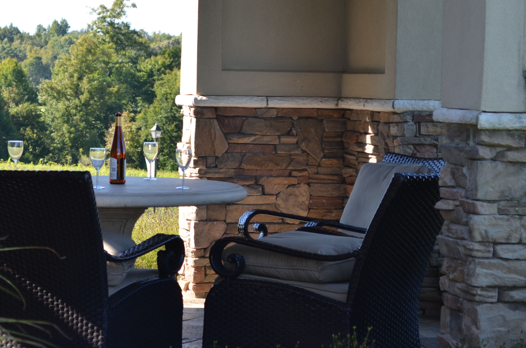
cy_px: 113
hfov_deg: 16.8
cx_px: 147
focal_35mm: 122
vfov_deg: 11.2
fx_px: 1775
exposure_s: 1/200
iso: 160
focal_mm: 55
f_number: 5.6
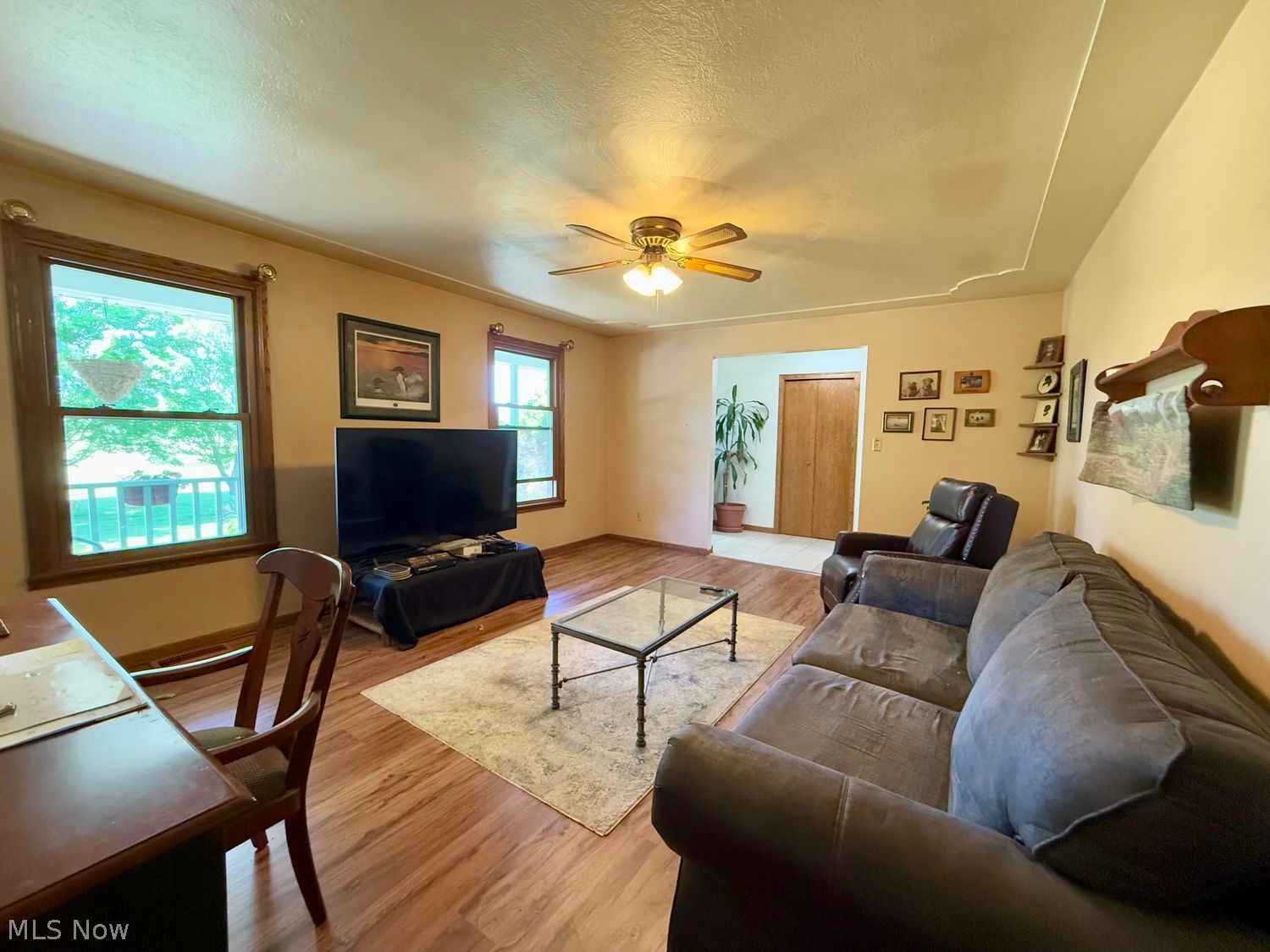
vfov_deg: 85.7
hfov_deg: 102.1
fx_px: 514
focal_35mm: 14
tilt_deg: -4.6
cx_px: 635
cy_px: 476
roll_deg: -1.2
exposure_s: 1/60
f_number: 2.2
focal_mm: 2.22
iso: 640
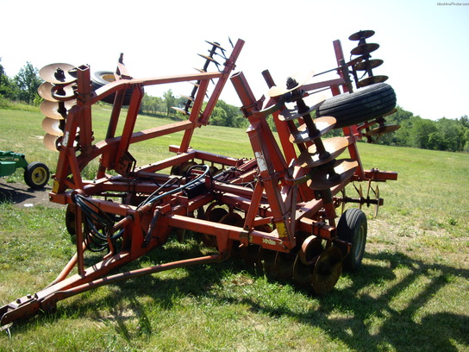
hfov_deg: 49.0
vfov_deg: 37.7
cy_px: 176
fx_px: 515
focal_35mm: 38
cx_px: 234
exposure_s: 1/60
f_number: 8
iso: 64
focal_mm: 7.9
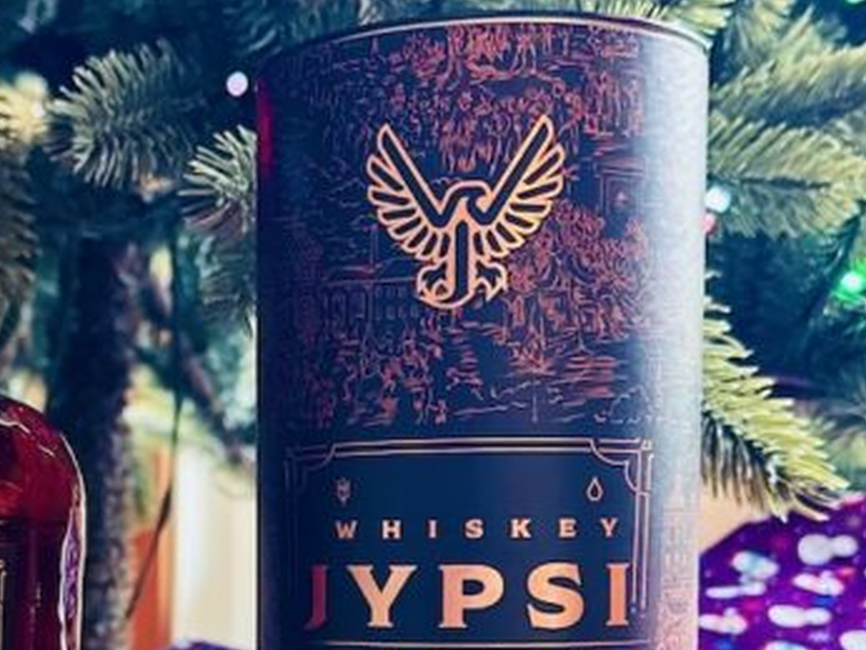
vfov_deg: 20.2
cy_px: 638
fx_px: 1777
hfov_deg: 27.0
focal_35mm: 71
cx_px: 203
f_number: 1.78
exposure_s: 1/60
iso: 640
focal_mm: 6.86
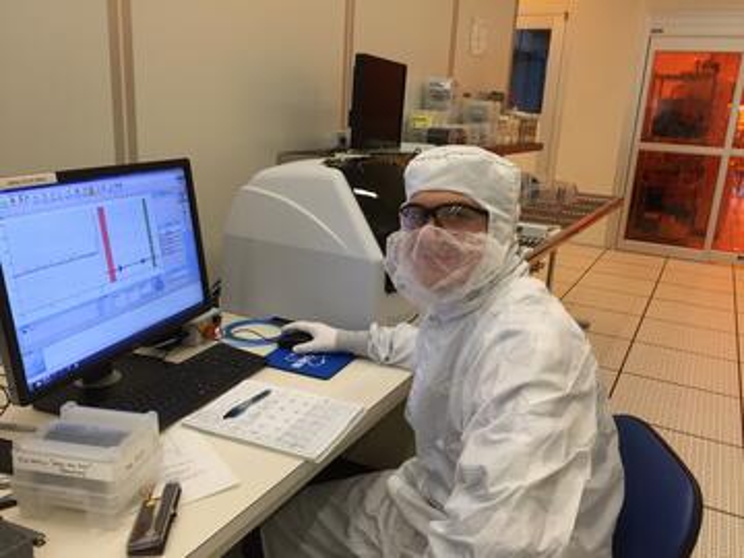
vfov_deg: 48.2
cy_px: 279
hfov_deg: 61.7
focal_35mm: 29
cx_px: 372
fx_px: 623
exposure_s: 1/30
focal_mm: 4.15
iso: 40
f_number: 2.2
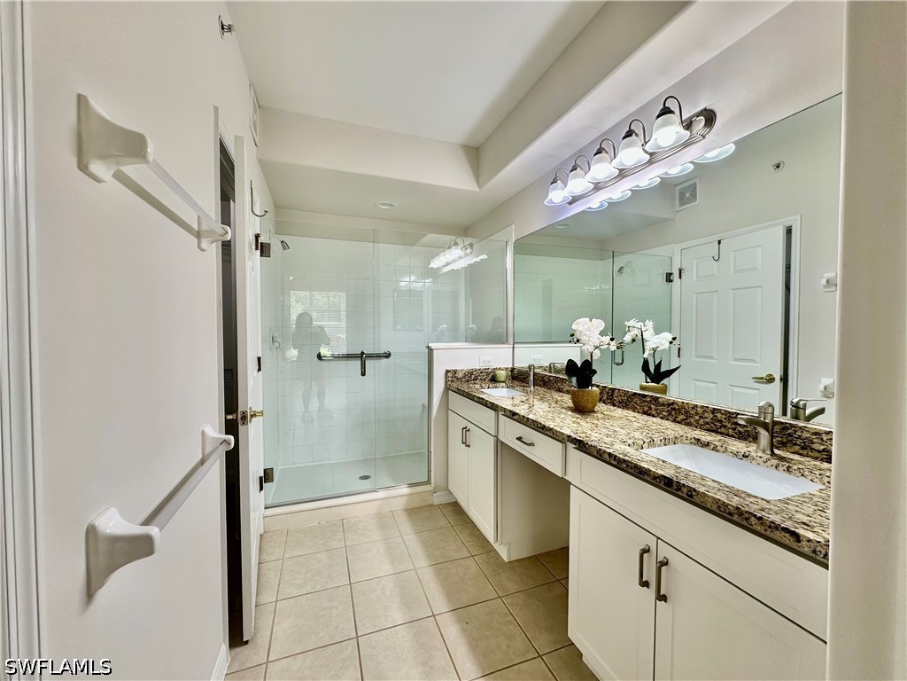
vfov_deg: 85.7
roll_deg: +0.1
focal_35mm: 14
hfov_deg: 102.1
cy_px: 340
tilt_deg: -1.3
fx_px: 367
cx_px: 454
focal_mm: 2.22
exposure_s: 1/120
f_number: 2.2
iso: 100
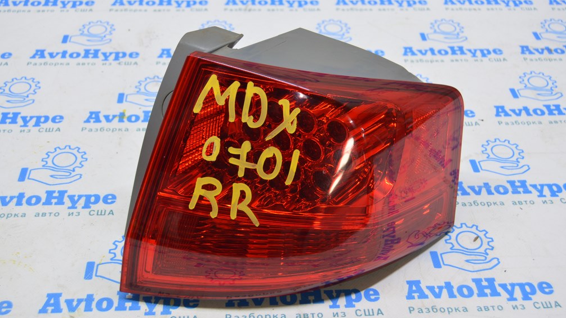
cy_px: 143
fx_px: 720
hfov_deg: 42.9
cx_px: 288
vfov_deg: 24.9
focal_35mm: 48
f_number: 5.6
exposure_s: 1/20
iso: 400
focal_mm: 30
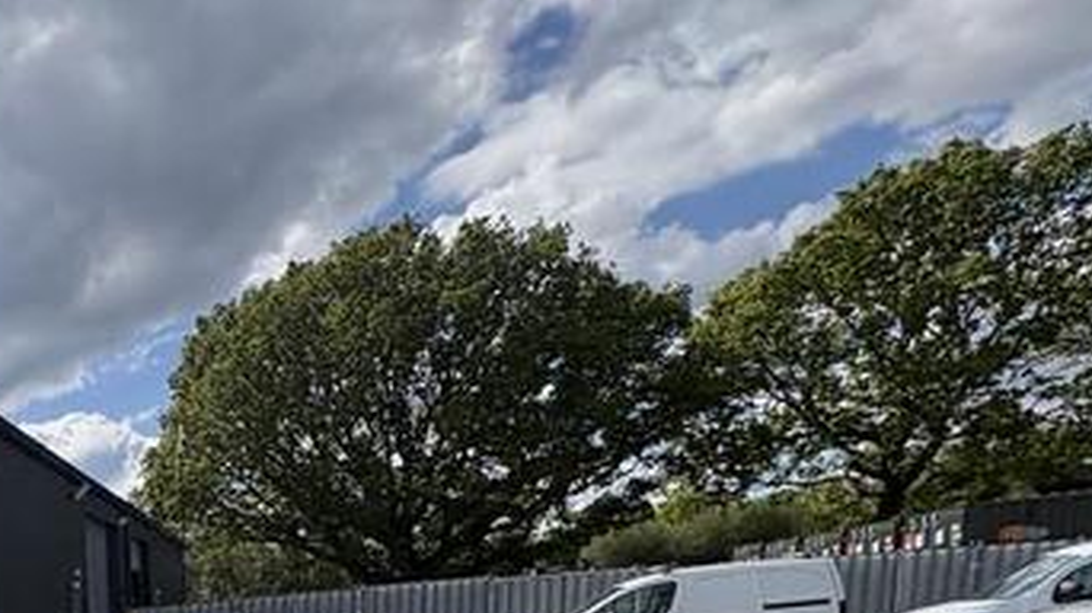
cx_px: -201
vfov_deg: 25.3
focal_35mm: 40
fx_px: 1158
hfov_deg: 38.3
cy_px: 814
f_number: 2.2
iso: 50
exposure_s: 1/1880
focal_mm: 2.22
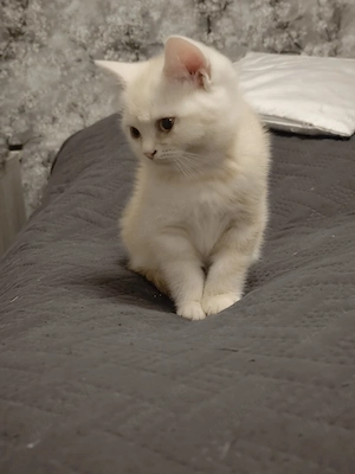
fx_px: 615
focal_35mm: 45
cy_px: 237
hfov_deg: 32.2
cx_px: 178
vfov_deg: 42.1
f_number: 1.9
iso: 500
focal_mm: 6.92
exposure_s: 1/25
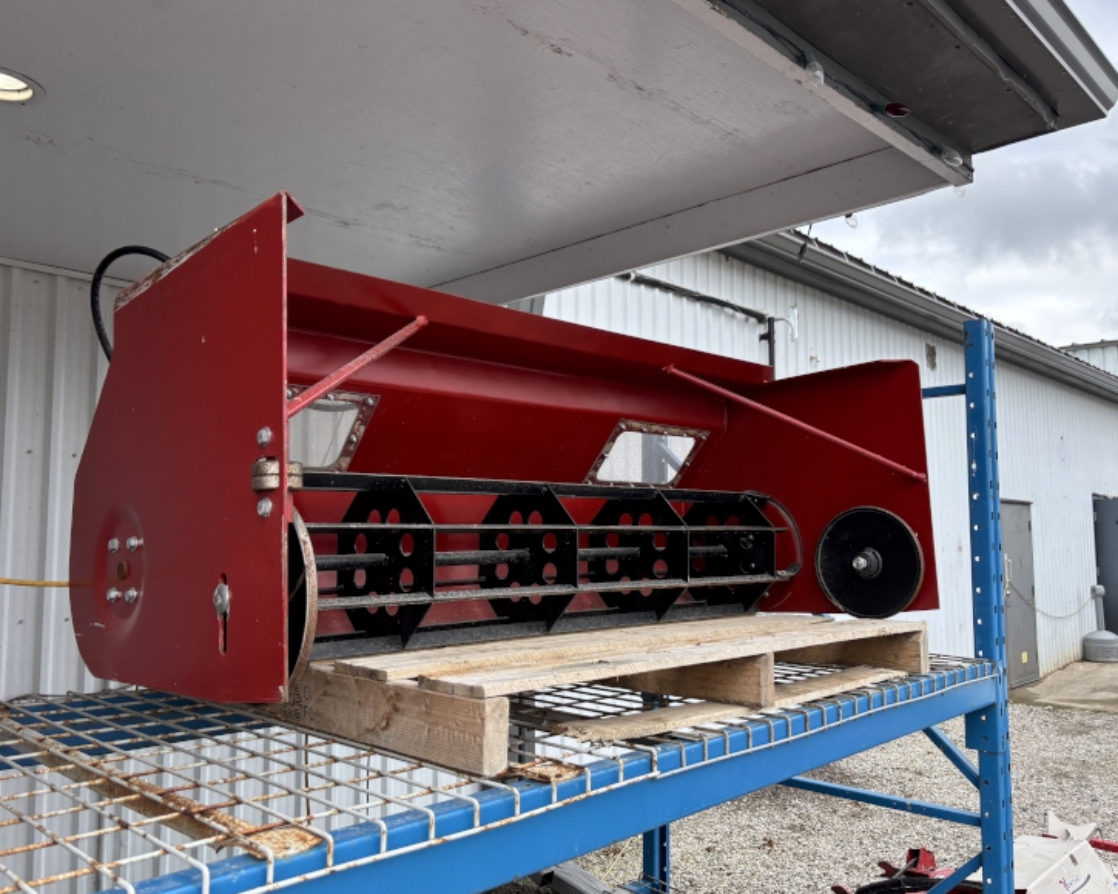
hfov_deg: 62.2
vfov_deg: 51.5
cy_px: 445
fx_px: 926
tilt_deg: +4.5
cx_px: 547
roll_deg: -0.5
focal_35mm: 28
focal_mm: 5.96
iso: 50
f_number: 1.6
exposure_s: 1/2024
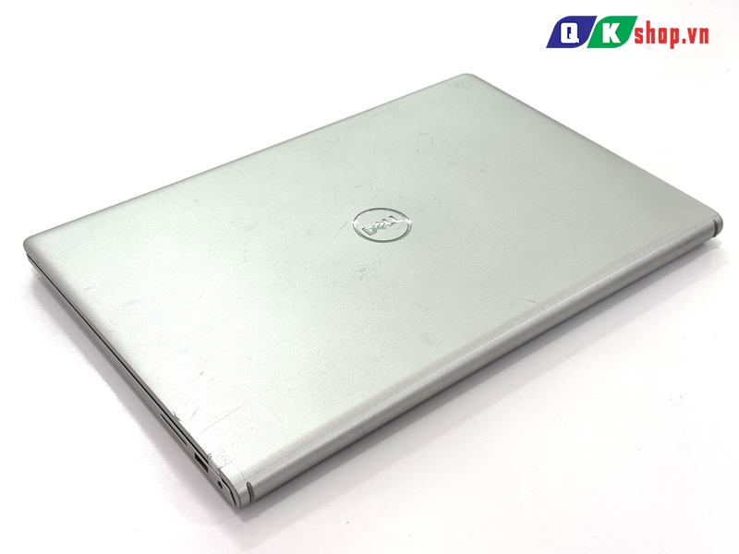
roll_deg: -0.8
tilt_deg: -39.7
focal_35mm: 48
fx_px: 1025
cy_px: 277
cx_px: 370
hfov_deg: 39.7
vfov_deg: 30.3
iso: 50
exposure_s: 1/193
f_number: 1.78
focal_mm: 6.76
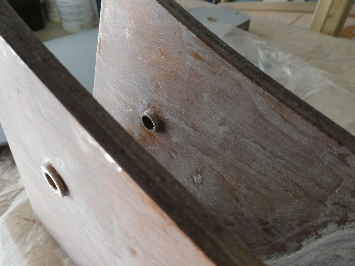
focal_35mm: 26
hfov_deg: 67.2
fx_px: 267
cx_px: 168
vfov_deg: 53.1
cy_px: 137
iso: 320
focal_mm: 4.3
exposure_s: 1/60
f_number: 3.3
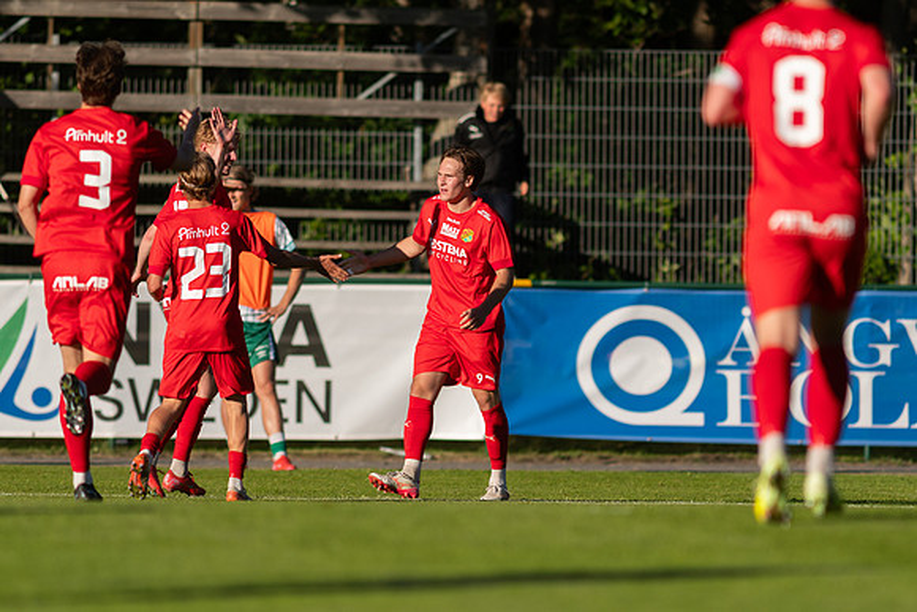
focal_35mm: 458
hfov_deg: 4.5
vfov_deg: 3.0
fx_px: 11671
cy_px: 306
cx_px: 458
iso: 100
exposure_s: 1/1600
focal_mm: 300
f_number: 3.2
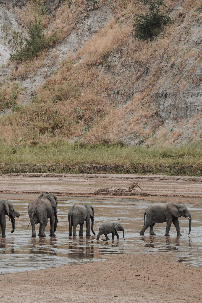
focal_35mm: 558
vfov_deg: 3.7
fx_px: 4695
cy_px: 151
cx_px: 27
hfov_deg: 2.5
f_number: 7.1
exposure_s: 1/800
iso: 320
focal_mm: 371
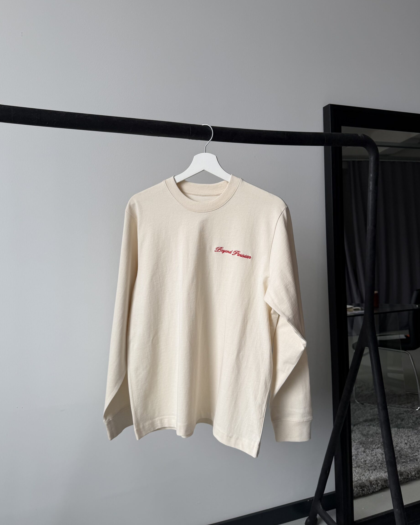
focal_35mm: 26
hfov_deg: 54.9
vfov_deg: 66.0
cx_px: 215
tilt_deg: -5.8
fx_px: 404
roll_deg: +0.2
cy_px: 249
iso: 80
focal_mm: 6.76
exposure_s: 1/356
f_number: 1.78
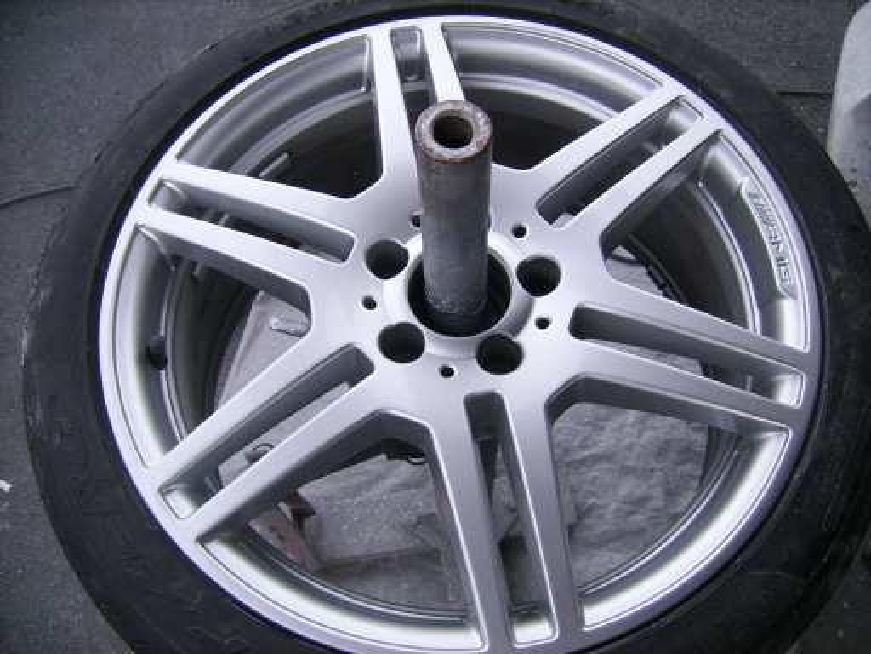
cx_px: 436
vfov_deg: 40.7
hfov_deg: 52.6
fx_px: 881
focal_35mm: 35
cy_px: 327
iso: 100
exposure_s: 1/148
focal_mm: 5.95
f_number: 2.8
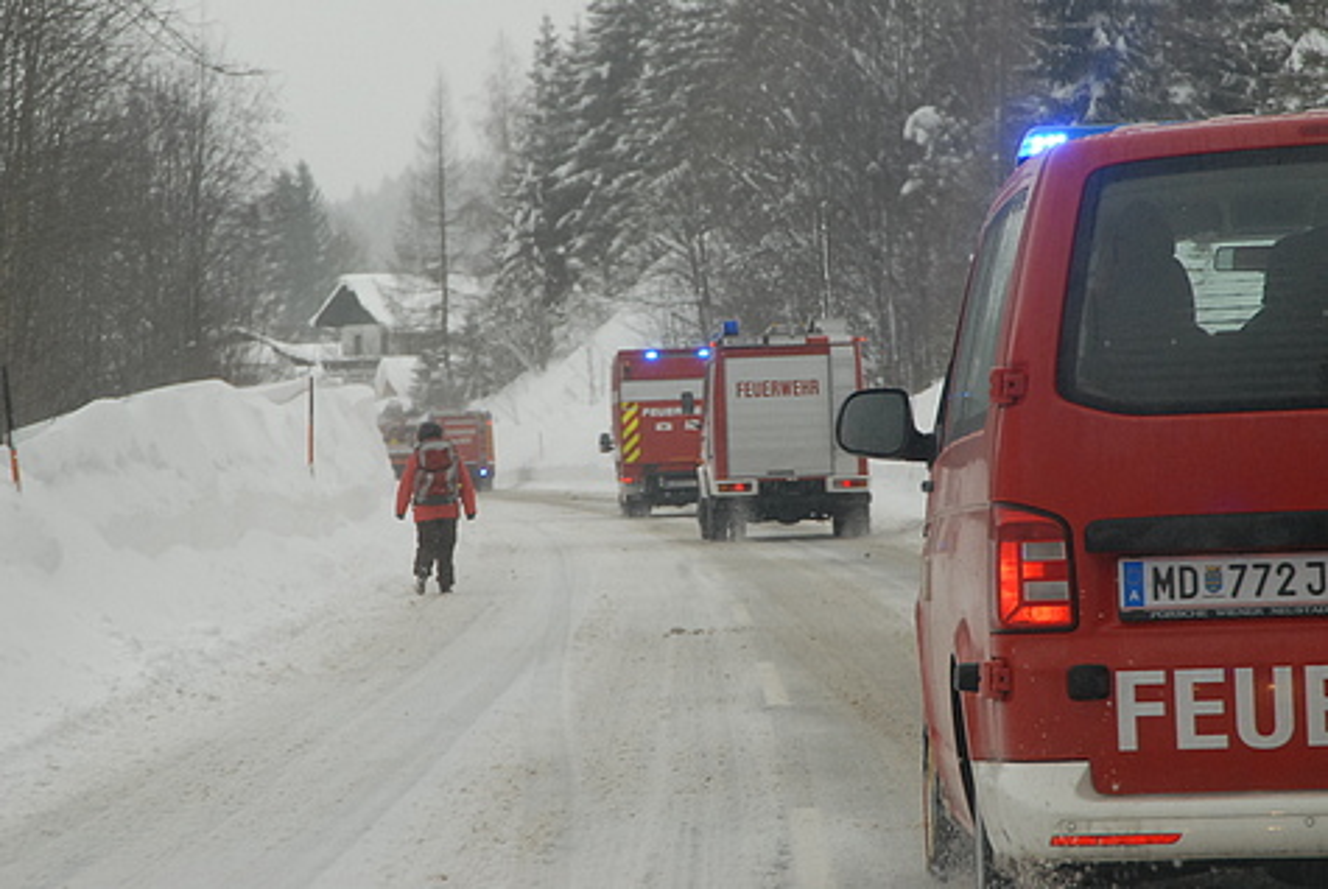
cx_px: 664
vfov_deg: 7.7
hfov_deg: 11.4
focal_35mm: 180
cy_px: 444
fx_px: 6648
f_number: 10
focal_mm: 120
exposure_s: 1/180
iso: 800
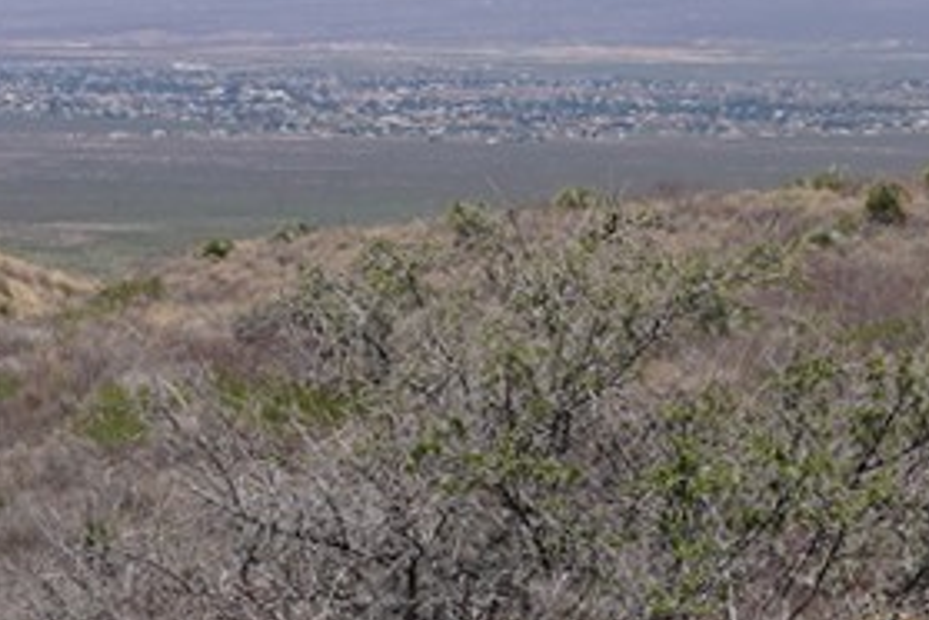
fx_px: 6657
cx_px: 2084
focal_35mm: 258
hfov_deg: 7.5
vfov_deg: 5.3
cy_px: 383
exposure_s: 1/100
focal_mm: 36
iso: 100
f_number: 18
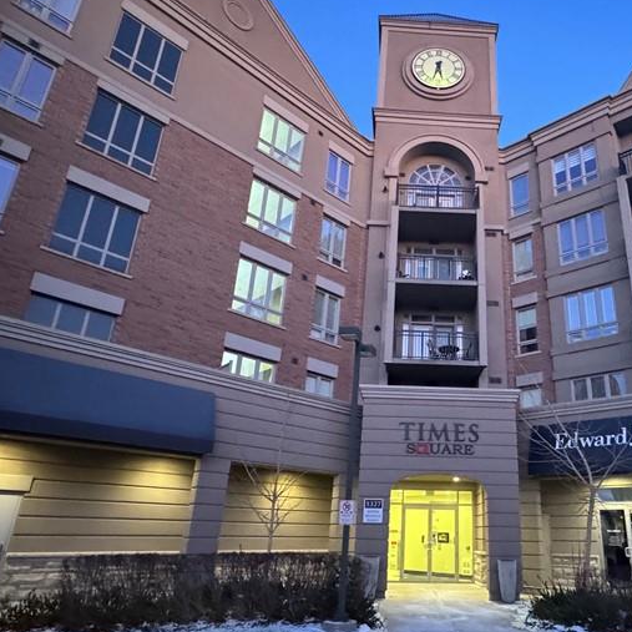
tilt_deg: +20.4
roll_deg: -1.3
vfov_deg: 62.8
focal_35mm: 25
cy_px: 340
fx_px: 516
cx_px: 429
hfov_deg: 61.2
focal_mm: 2.22
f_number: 2.2
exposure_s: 1/40
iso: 1250
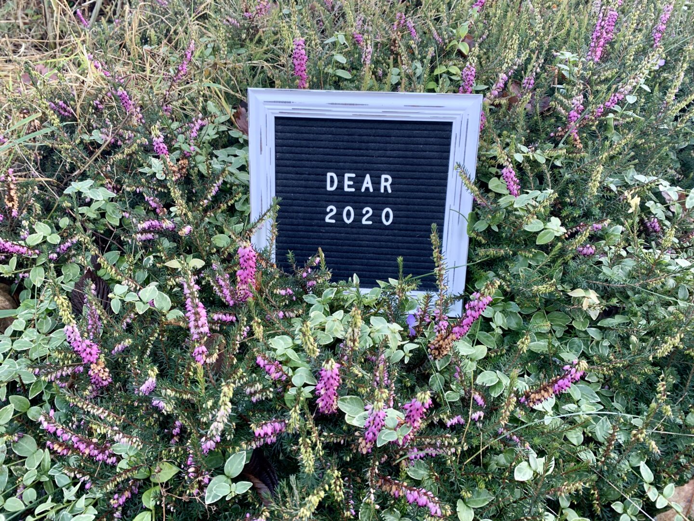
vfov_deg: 53.1
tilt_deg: -26.3
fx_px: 521
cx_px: 347
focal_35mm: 26
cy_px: 260
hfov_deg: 67.3
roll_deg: -3.9
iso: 50
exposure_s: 1/121
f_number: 1.8
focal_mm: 4.25
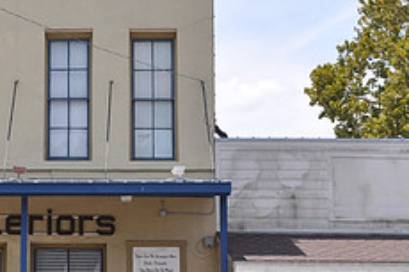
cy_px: 127
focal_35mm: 106
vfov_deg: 12.9
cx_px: 41
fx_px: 1203
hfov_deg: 19.0
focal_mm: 28
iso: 200
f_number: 8
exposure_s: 1/250
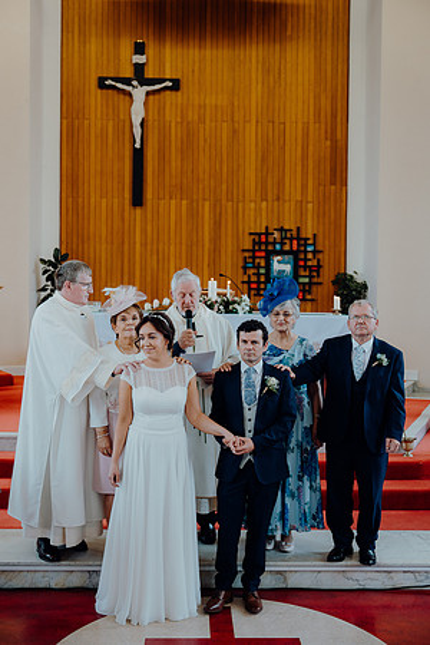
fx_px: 717
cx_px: 215
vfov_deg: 48.5
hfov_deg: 33.4
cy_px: 322
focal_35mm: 40
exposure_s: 1/200
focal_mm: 40
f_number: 2.8
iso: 640
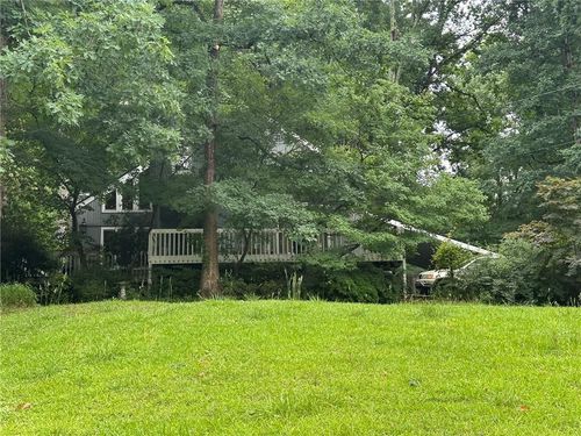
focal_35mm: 48
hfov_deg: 39.7
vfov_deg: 30.3
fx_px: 806
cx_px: 290
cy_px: 218
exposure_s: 1/287
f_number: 1.78
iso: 64
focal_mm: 6.86
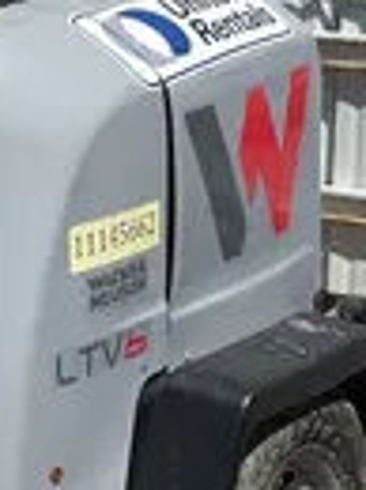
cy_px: 130
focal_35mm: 147
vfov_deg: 13.4
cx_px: -257
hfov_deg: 9.6
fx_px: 2079
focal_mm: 4.2
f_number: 1.6
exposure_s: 1/4464
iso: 32
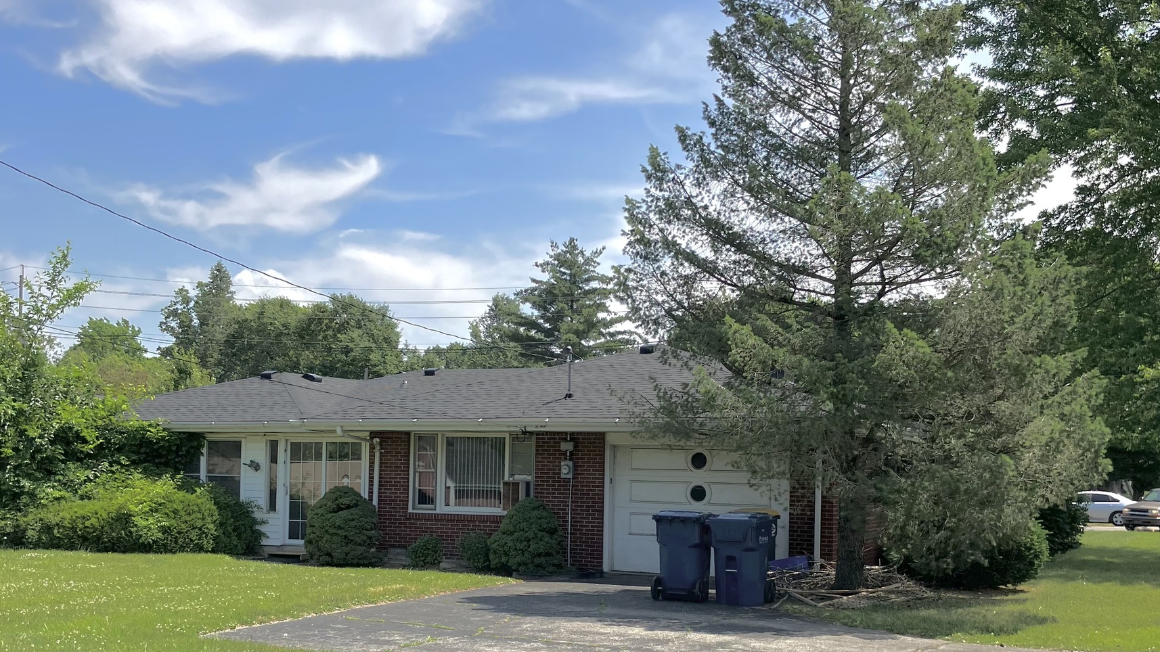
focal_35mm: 41
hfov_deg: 49.4
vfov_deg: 28.7
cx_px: 580
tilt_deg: +0.7
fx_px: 1261
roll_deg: -1.2
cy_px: 470
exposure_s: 1/2024
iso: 32
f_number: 1.8
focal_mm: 3.99
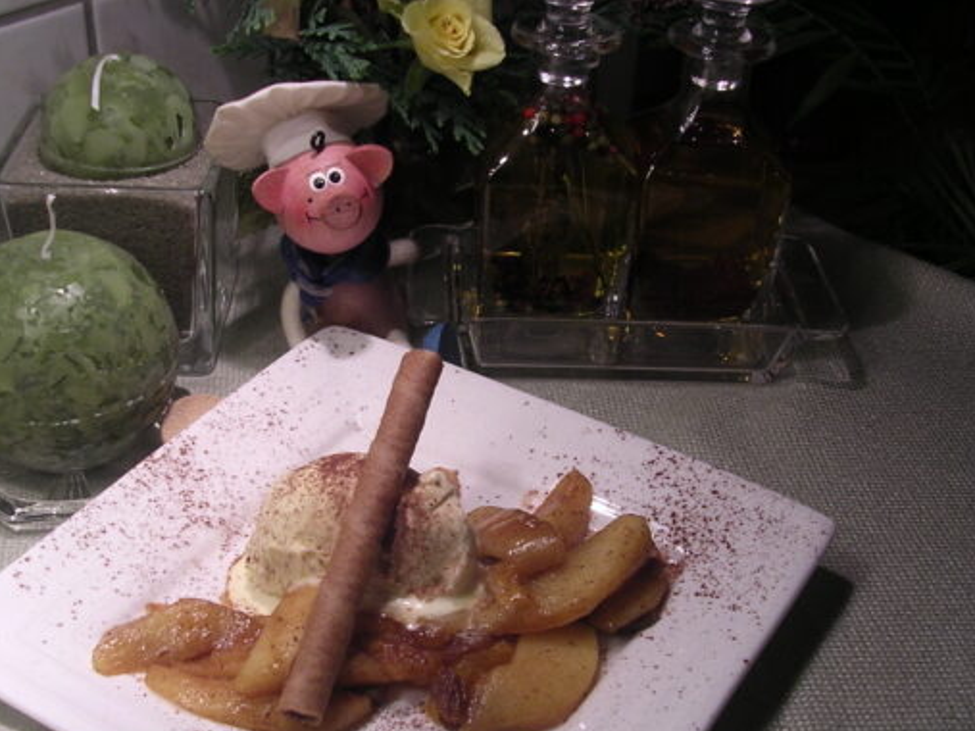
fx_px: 1352
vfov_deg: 30.2
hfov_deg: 39.6
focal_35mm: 48
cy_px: 414
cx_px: 456
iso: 100
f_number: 2.8
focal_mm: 5.8
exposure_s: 1/40
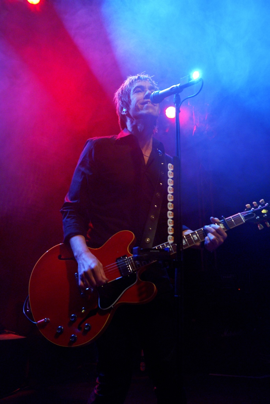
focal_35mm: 30
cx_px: 135
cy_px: 202
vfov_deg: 61.9
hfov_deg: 43.7
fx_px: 337
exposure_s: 1/100
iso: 500
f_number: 3.5
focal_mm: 20
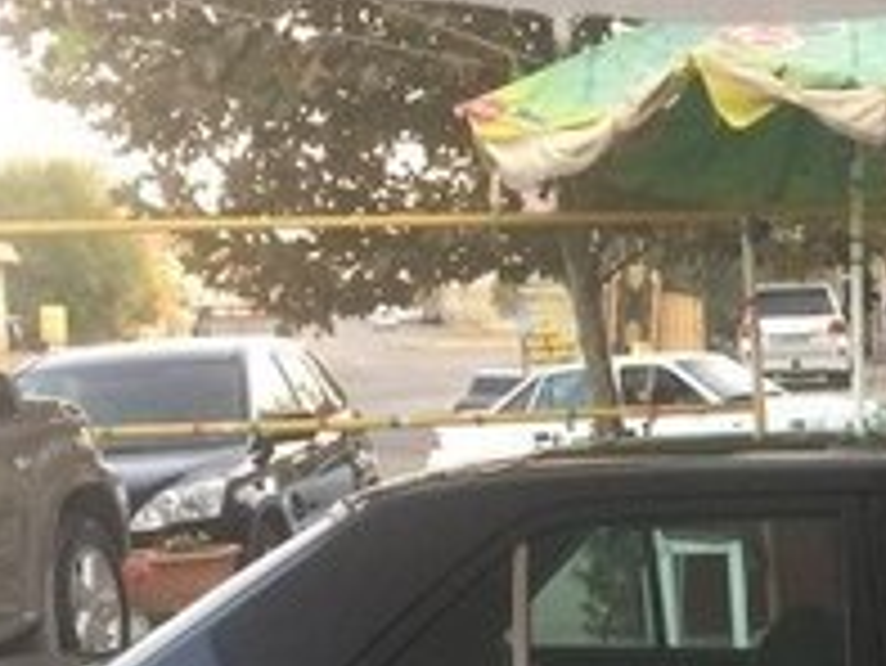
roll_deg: -0.3
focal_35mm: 97
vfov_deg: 14.6
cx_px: 958
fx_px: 2484
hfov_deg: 19.4
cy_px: 857
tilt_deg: -11.9
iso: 32
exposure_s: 1/33
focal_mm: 4.15
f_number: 2.2
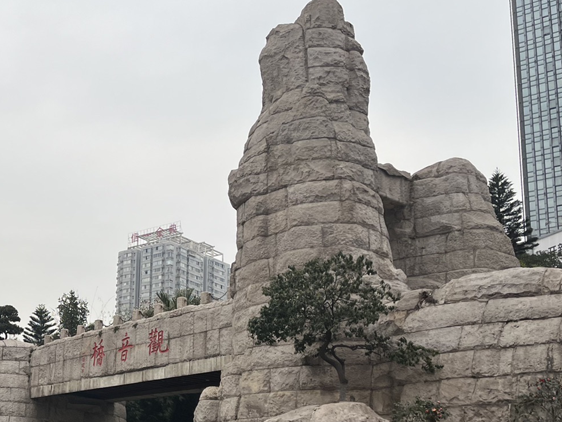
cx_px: 36
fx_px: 861
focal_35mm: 53
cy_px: 335
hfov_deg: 33.8
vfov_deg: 27.0
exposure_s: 1/732
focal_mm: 5.1
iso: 50
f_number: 1.6
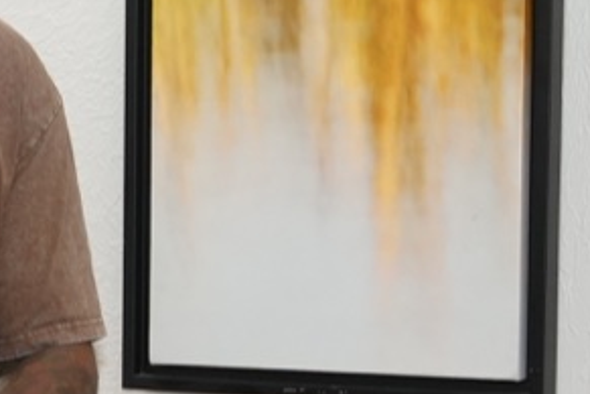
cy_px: 215
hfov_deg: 5.9
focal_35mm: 341
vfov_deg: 4.0
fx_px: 5588
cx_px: -584
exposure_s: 1/250
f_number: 4.5
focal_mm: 62
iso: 1600
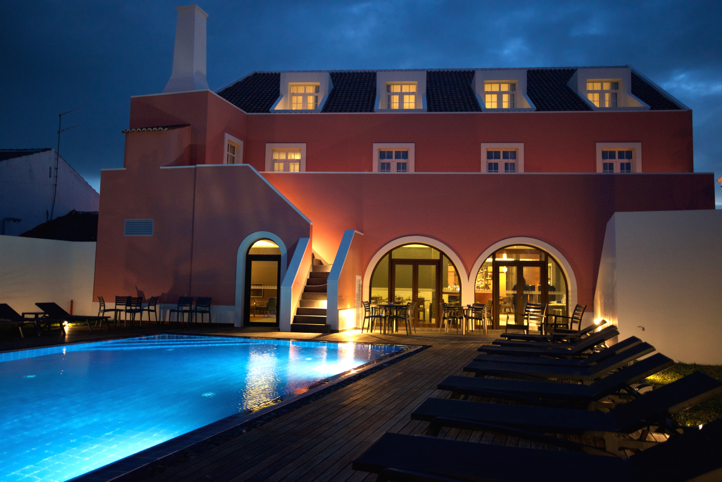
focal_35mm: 28
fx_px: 562
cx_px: 361
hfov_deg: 65.5
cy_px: 241
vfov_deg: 46.4
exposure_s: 1/25
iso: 2500
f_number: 5.6
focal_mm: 28
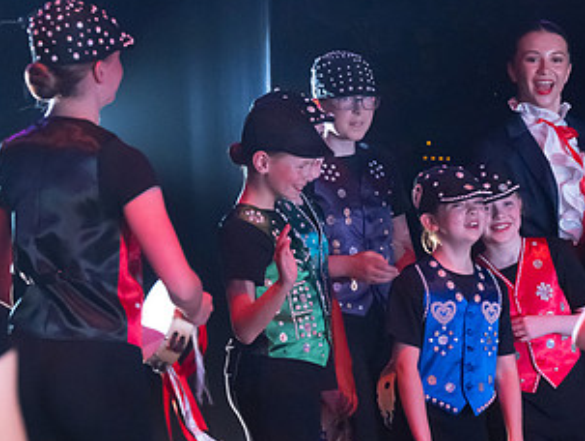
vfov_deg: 4.9
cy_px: 299
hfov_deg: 6.4
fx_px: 5194
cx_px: 431
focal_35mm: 307
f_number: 7.1
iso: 4000
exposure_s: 1/250
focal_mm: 167
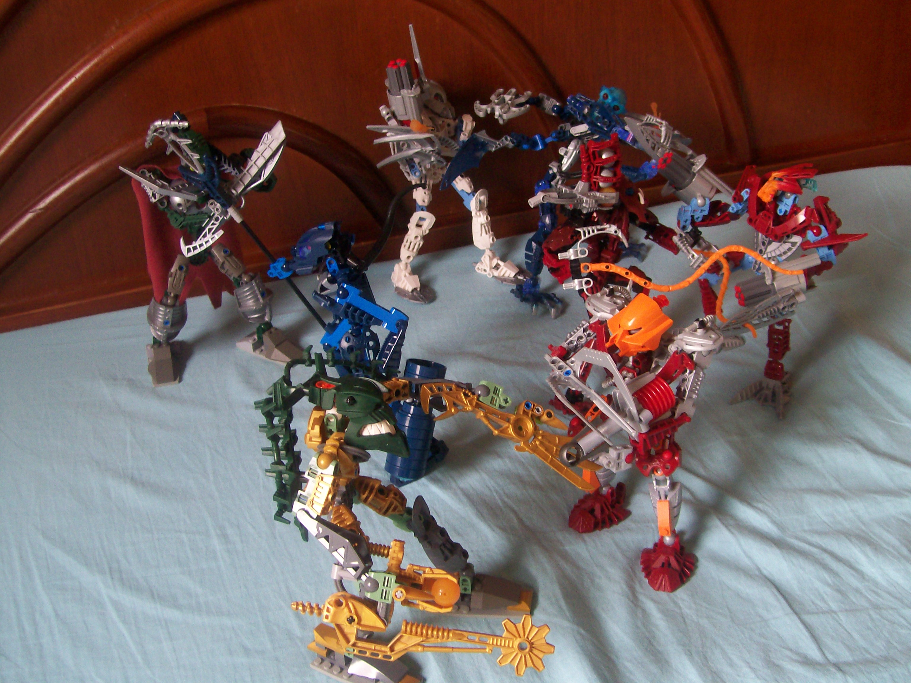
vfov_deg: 39.7
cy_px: 342
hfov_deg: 51.4
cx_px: 456
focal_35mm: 36
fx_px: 947
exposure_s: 1/32
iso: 113
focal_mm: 6
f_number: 2.7
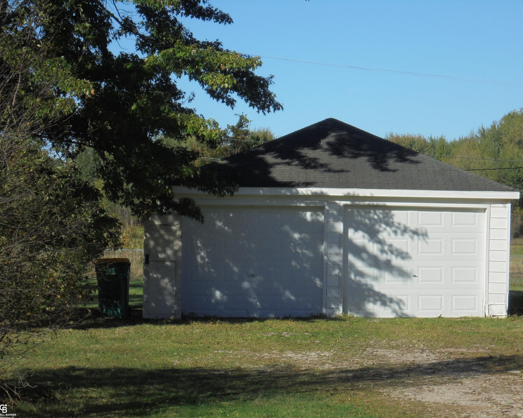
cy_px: 209
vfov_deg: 12.1
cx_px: 271
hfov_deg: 15.0
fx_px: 1981
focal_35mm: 128
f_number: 5.6
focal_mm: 21.8
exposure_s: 1/640
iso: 100
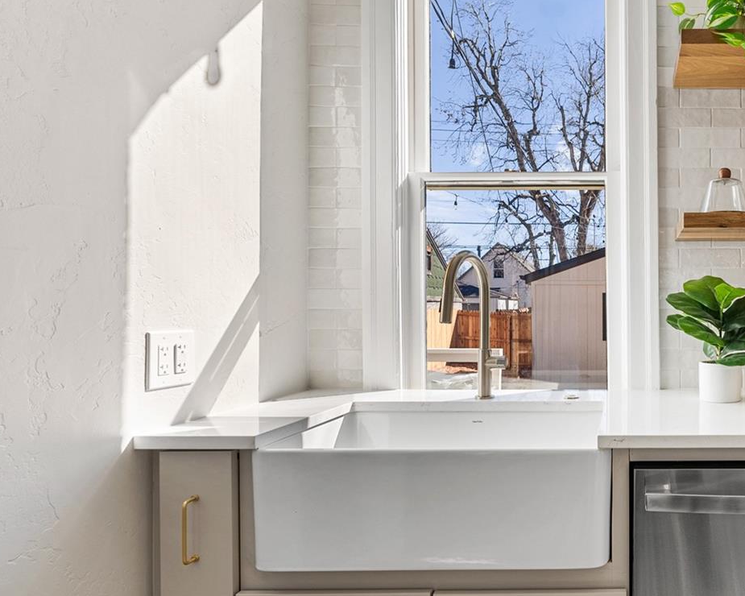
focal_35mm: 26
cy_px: 306
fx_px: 573
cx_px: 633
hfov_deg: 58.9
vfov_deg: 54.9
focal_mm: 16
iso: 200
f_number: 8
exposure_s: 1/500
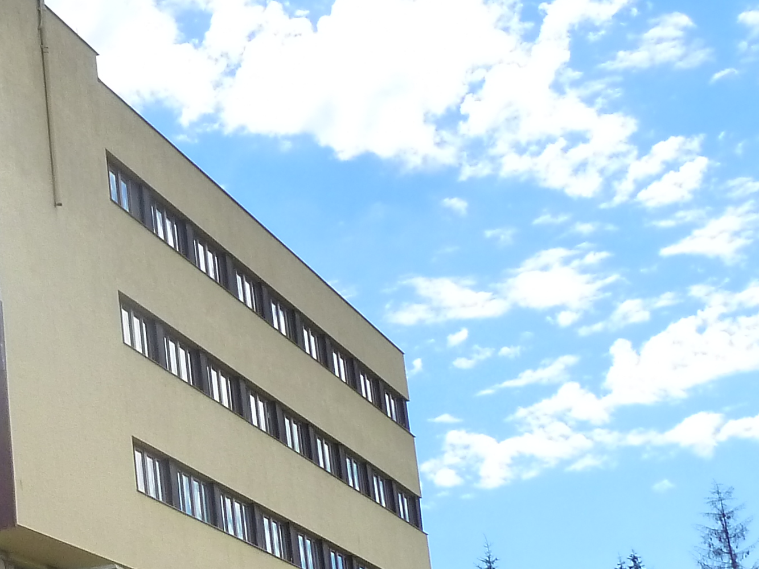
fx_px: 2105
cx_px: -24
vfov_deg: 15.4
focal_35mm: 96
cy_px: 363
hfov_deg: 19.7
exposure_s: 1/500
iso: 200
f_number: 4.5
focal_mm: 5.3
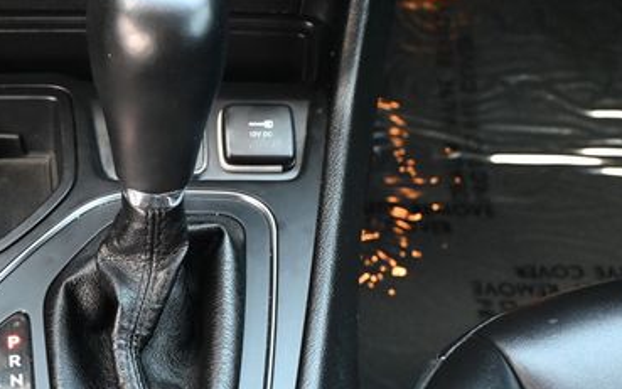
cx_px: 126
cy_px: 264
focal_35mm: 83
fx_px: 1415
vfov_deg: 15.6
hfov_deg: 24.4
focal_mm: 31.5
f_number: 5
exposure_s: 1/100
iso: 3200
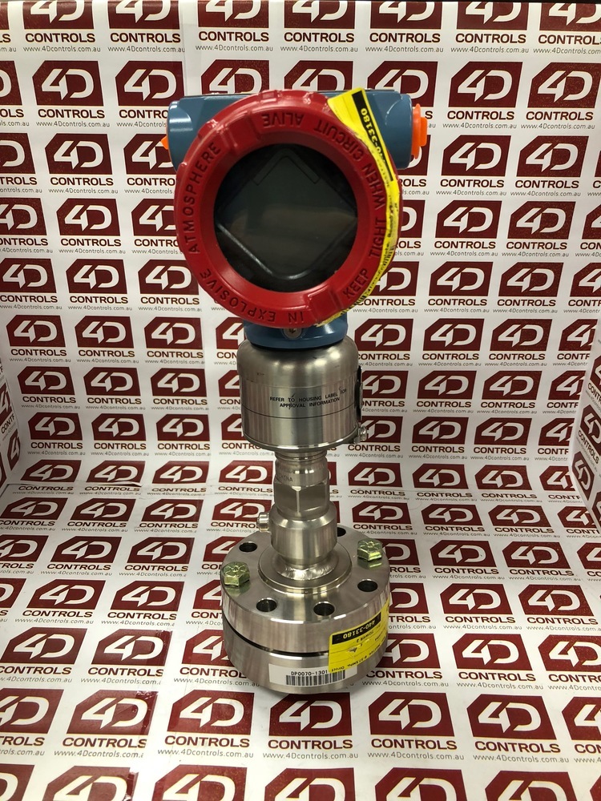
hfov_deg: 49.7
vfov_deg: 63.4
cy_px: 400
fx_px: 648
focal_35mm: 28
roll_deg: +1.0
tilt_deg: -27.5
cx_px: 300
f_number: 1.8
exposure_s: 1/17
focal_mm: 3.99
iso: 50
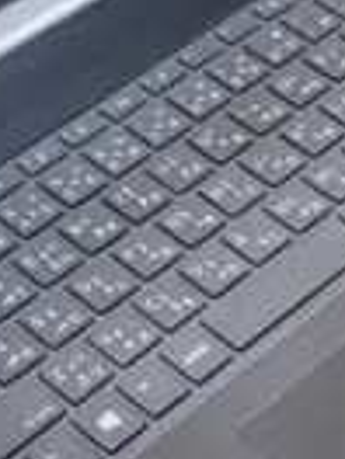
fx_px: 2086
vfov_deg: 12.4
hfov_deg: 9.5
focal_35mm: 157
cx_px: 195
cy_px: -38
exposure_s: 1/25
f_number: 2
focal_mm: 6
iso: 320
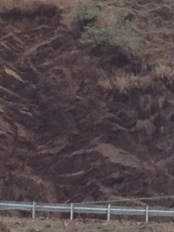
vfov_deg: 5.4
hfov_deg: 4.0
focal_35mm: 365
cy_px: -128
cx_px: 418
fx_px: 2445
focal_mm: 4.28
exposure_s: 1/1062
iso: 50
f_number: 2.4
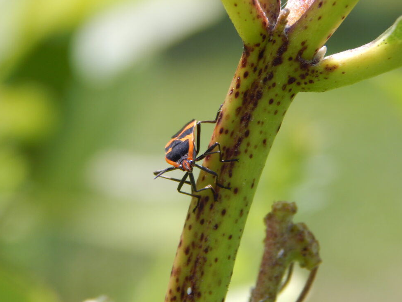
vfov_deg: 5.7
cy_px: 154
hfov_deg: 7.6
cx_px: 193
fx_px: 3043
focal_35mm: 262
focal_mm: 44.9
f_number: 5.6
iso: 125
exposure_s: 1/200
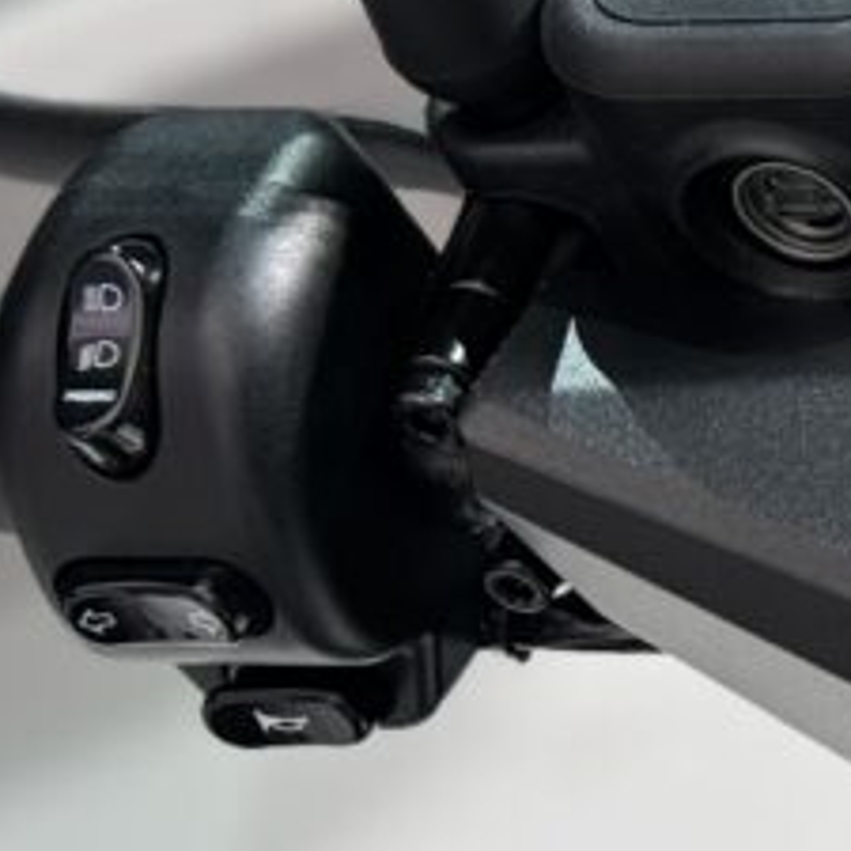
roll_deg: +9.5
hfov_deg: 7.3
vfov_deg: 7.7
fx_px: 6286
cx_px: 1993
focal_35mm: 226
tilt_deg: -43.1
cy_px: 405
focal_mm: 6.76
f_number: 1.78
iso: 80
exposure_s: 1/174
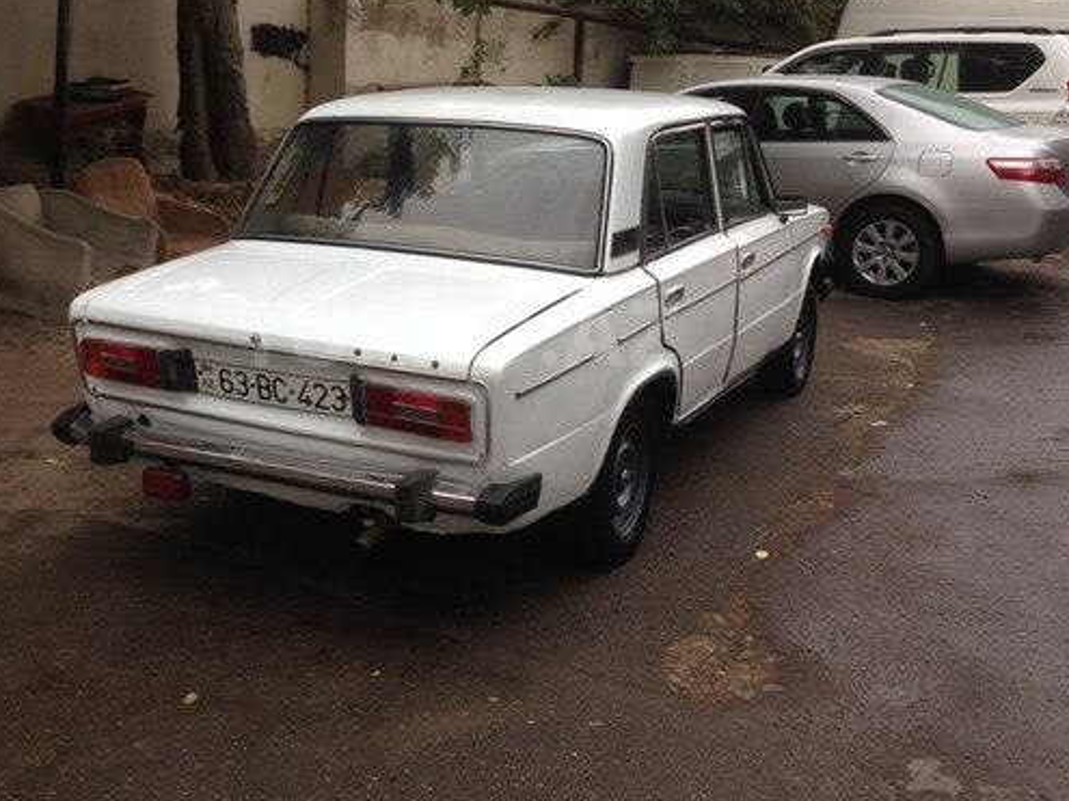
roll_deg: -3.5
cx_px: 458
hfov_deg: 42.8
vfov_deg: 32.8
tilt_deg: -9.6
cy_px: 334
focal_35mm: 44
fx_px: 1358
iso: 50
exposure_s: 1/193
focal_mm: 4.12
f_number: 2.4
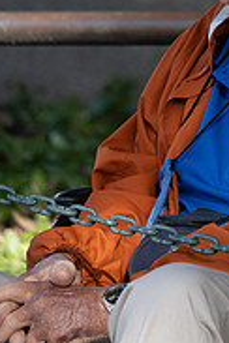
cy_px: -56
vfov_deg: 2.8
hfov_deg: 1.9
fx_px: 7032
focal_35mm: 737
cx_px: 268
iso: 200
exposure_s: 1/210
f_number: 4.8
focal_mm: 200
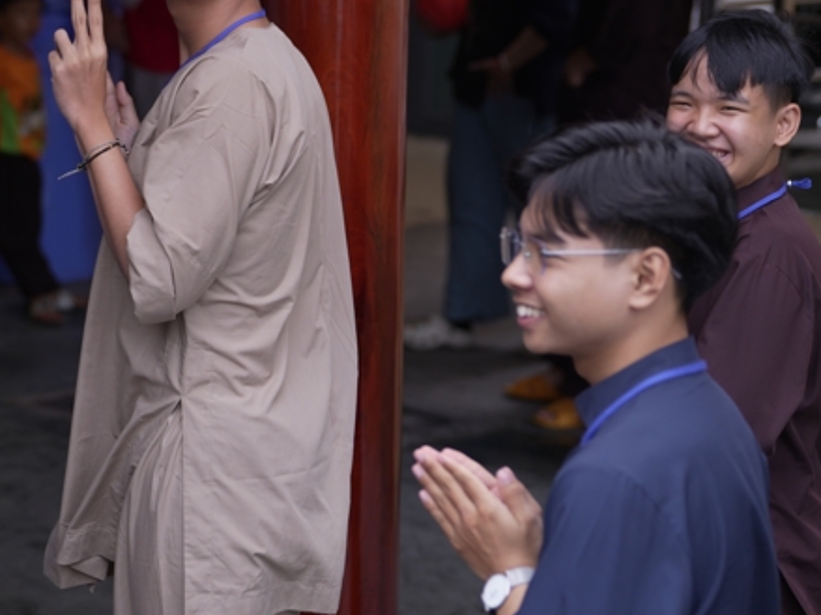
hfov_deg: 13.7
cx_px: 167
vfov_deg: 10.4
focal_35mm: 143
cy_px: 172
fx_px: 3391
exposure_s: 1/640
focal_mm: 67
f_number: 2.8
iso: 125
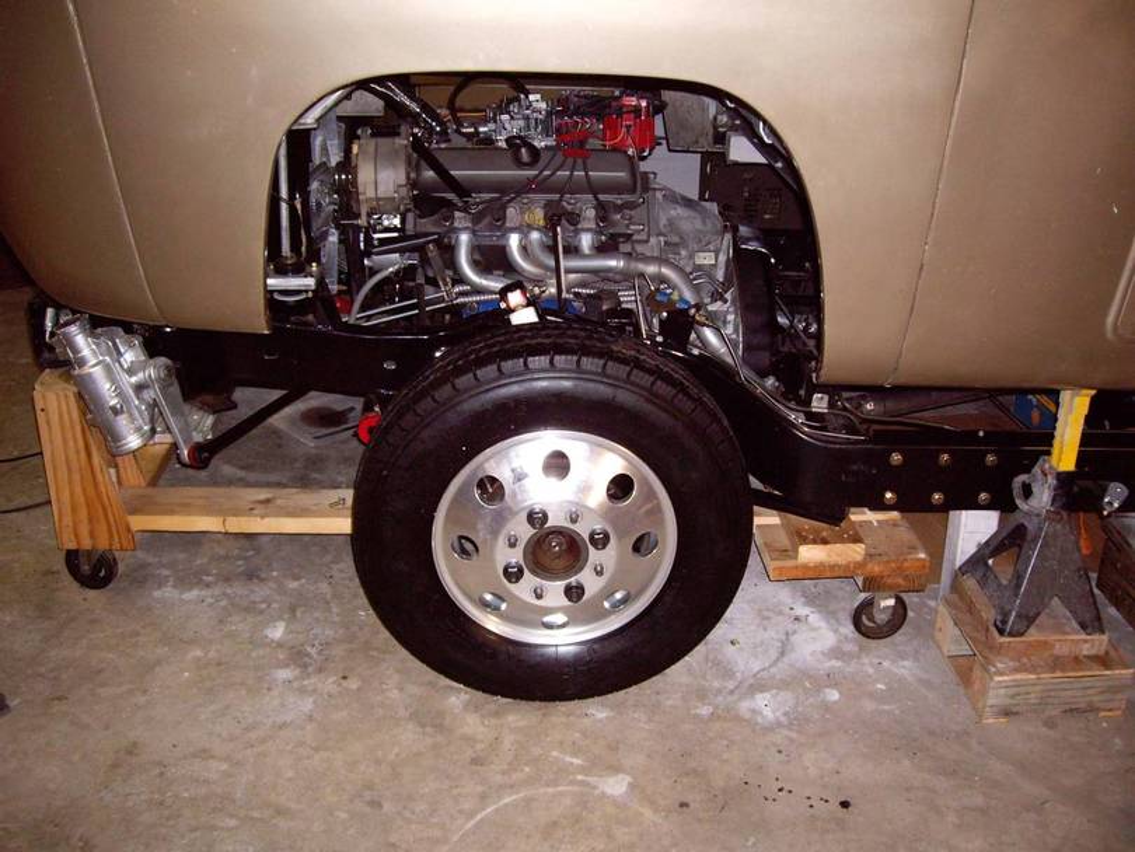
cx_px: 568
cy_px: 426
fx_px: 1246
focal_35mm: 38
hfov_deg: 49.0
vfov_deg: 37.7
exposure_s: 1/40
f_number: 2.7
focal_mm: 6.2
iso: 200
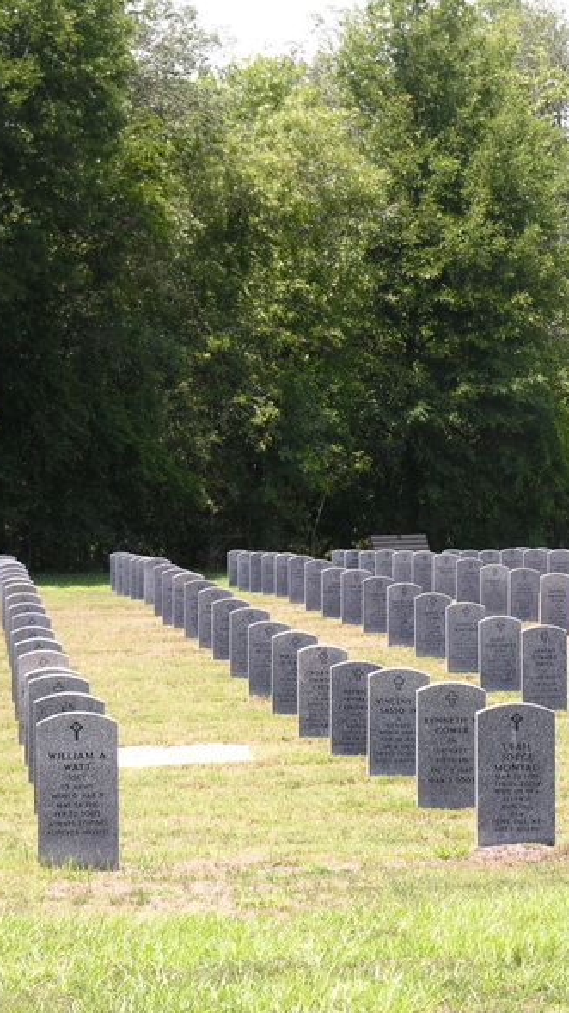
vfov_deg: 11.6
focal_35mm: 186
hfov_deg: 6.5
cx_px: 574
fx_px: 4993
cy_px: 507
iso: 50
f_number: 5.4
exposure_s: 1/130
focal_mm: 32.4
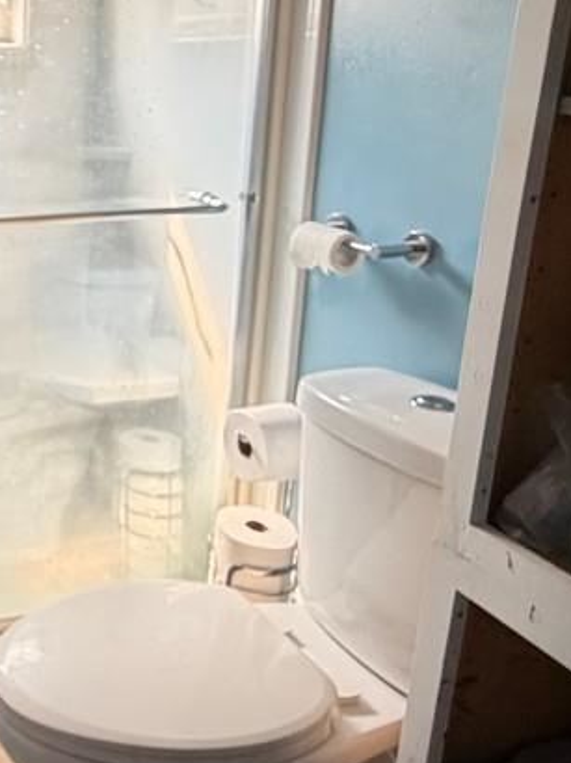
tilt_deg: -13.6
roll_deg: +1.4
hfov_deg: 28.5
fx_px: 903
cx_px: -179
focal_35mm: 41
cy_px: 270
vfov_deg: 45.3
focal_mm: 2.22
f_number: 2.2
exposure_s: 1/60
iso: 320
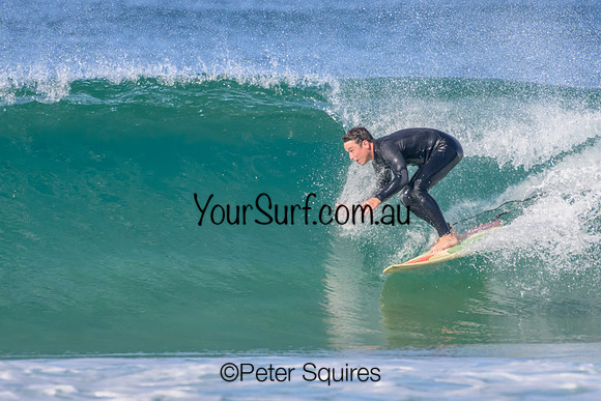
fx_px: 19183
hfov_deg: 1.8
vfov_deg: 1.2
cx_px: 294
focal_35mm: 1149
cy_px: 173
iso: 2000
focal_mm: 1000
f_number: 11
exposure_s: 1/2000
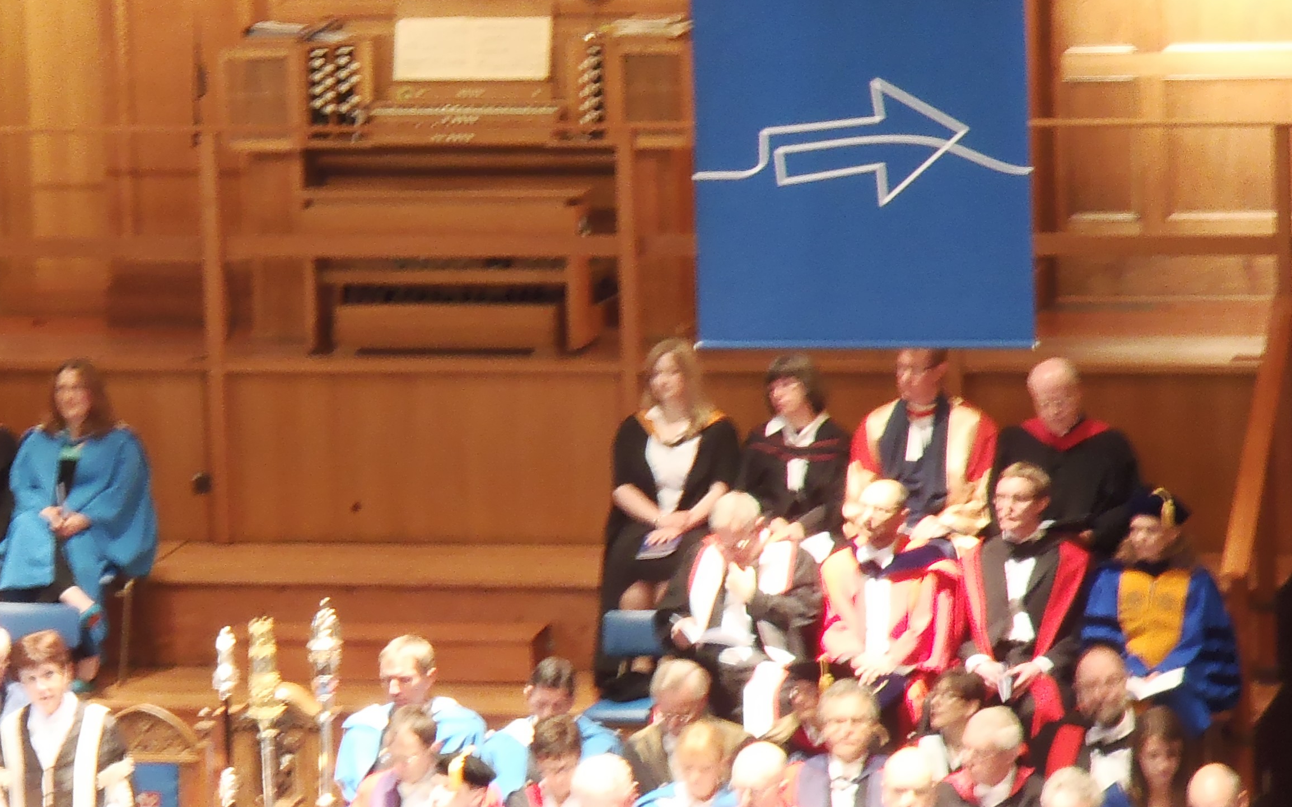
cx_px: 111
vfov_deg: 6.5
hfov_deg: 10.4
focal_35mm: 201
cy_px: 422
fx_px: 7078
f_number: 5.1
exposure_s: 1/4
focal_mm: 18.2
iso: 200
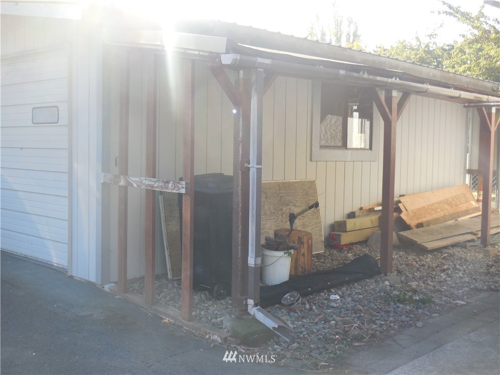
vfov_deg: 31.5
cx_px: 250
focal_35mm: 46
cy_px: 188
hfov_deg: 41.2
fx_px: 664
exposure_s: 1/160
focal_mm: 8.2
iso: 125
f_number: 3.8
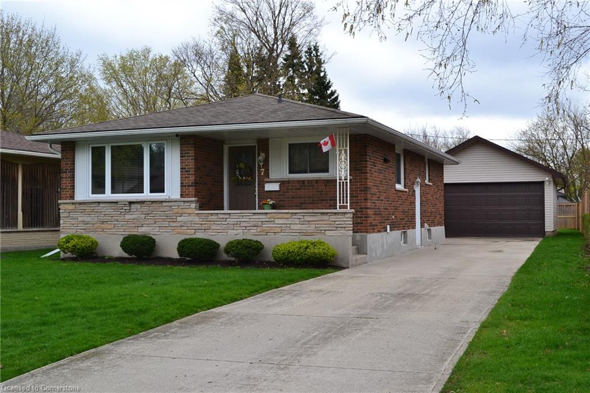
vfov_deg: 31.9
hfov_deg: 46.4
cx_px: 295
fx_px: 688
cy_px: 196
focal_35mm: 42
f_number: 10
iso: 400
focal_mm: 28
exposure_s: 1/200
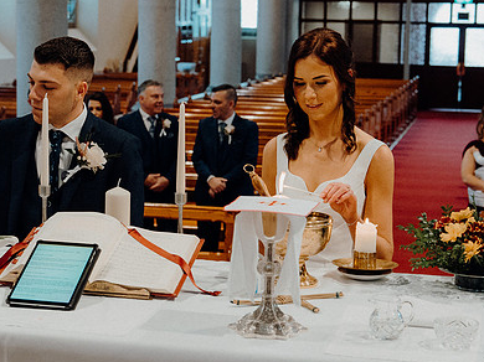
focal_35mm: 83
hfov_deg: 23.5
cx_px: 196
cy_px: 153
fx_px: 1160
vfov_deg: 17.7
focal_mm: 39
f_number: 3.5
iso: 1600
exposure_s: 1/160
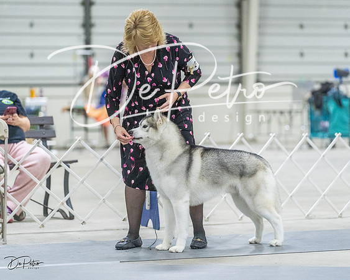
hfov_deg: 12.1
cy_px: 140
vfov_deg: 9.7
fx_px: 1656
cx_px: 175
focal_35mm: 160
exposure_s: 1/320
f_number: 3.2
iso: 6400
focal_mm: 142
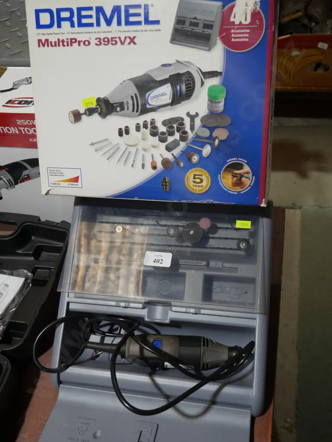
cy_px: 221
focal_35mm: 36
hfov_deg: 39.7
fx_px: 460
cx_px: 166
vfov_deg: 51.3
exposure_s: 1/60
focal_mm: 18
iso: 200
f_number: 4
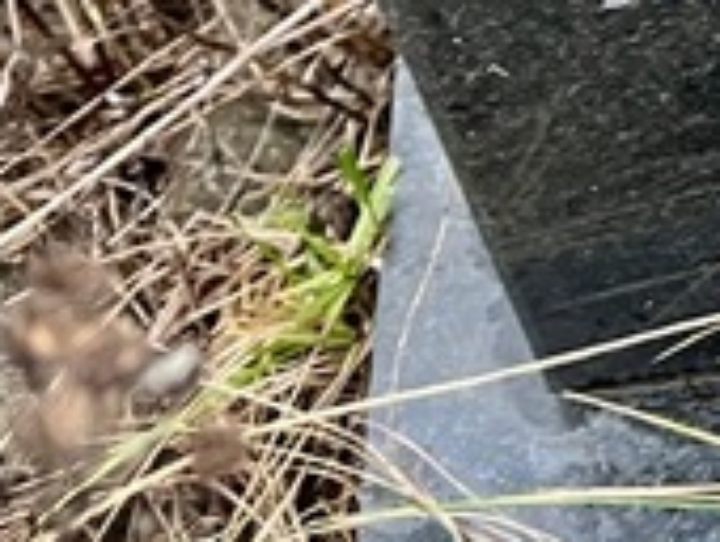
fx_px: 2541
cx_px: 1258
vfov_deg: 11.3
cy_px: -445
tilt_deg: -45.7
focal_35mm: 122
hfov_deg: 14.4
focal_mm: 5.7
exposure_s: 1/47
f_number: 1.5
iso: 500
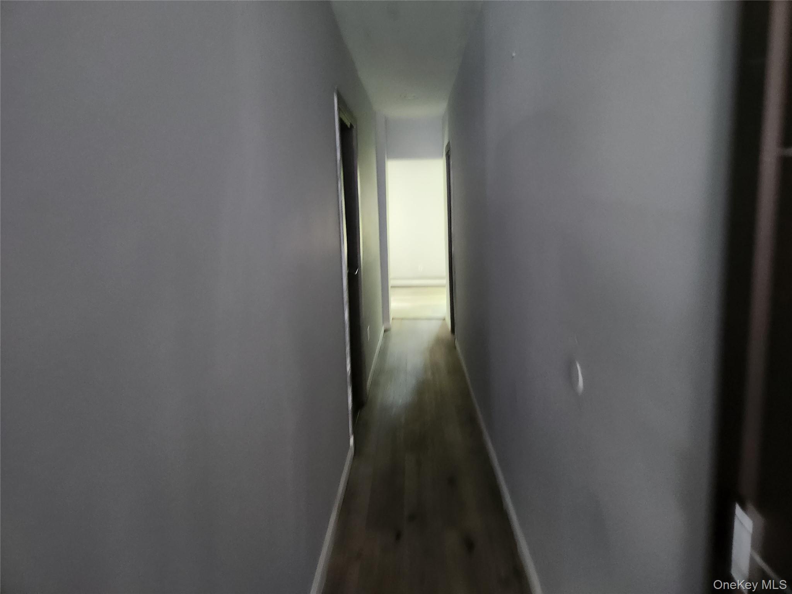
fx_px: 526
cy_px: 297
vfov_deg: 58.9
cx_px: 396
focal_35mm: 23
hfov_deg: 73.9
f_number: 1.8
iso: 640
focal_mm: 5.4
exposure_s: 1/24
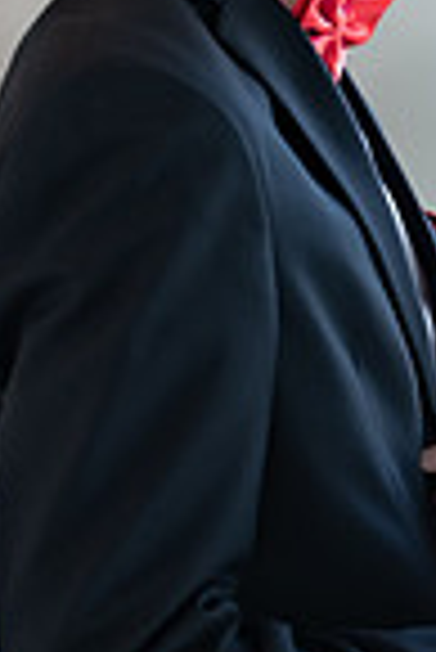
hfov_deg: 5.9
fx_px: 4222
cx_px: 614
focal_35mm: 233
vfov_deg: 8.8
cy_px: 254
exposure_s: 1/400
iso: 100
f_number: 1.2
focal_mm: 50
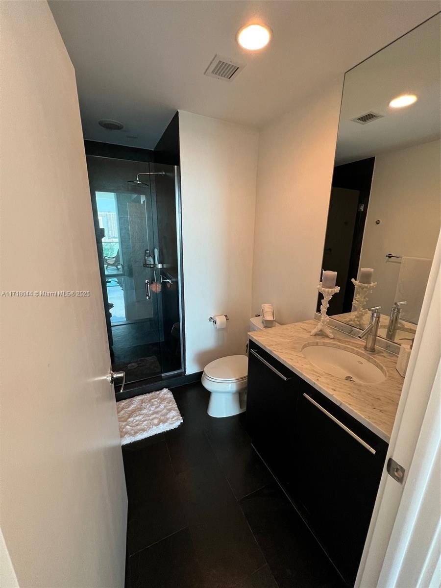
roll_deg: +0.2
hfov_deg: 89.9
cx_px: 220
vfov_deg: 106.2
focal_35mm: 13
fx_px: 221
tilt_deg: -14.7
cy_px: 294
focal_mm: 1.57
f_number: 1.8
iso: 250
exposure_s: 1/120
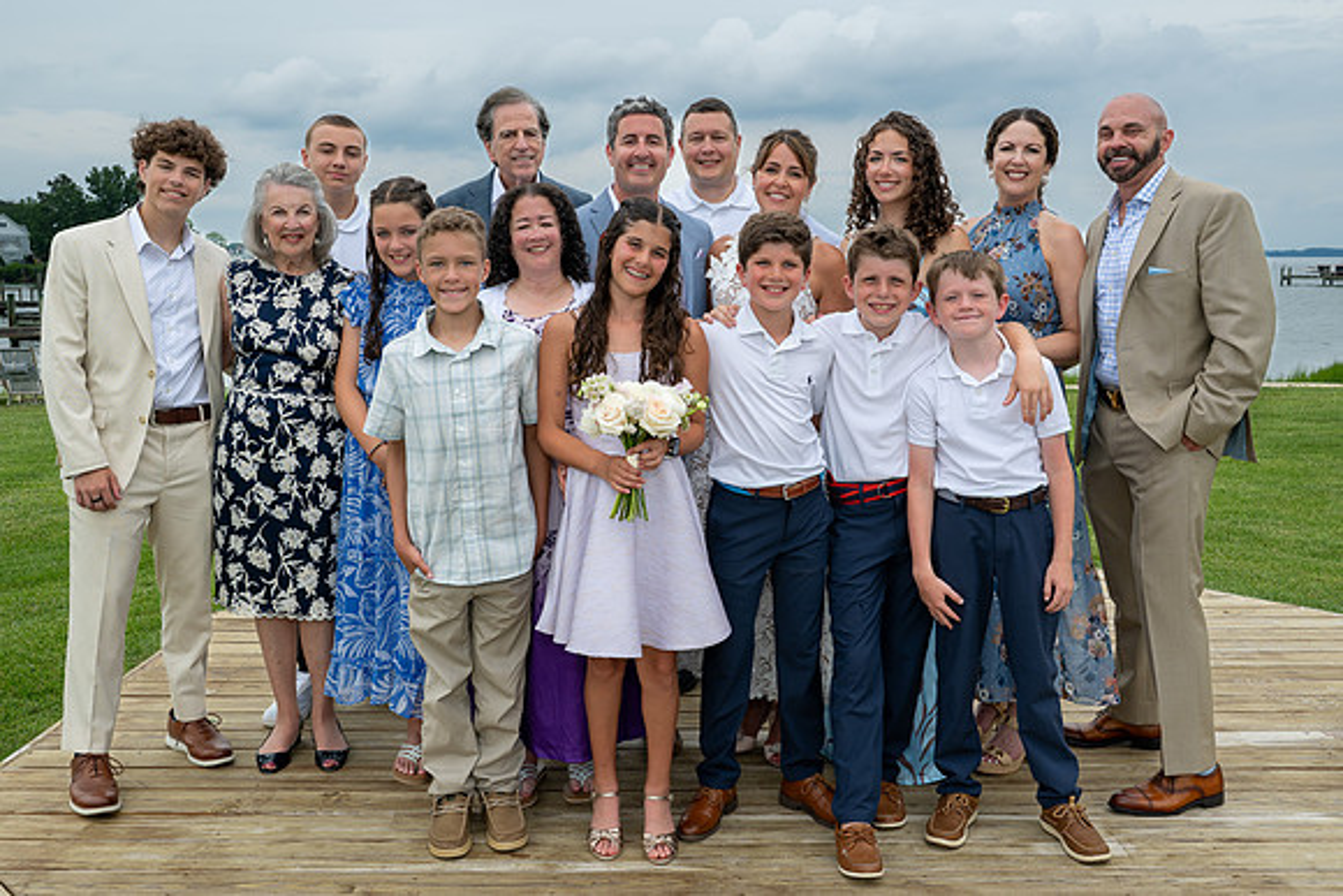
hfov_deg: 55.6
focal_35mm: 34
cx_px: 666
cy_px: 396
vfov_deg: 38.7
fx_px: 1274
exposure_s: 1/250
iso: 180
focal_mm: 29
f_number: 9
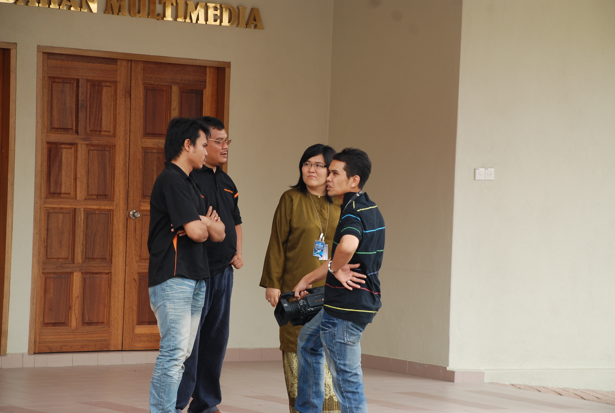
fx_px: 2311
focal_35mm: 135
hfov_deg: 15.2
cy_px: 206
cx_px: 308
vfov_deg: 10.2
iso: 200
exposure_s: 1/100
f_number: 5.6
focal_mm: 90
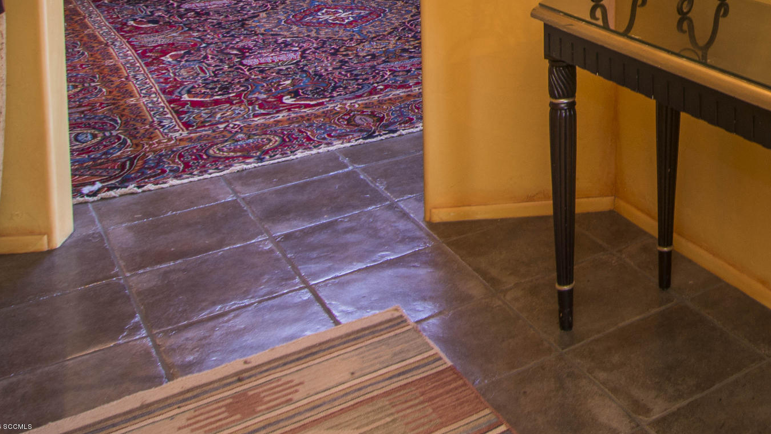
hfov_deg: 39.9
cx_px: 835
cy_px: -110
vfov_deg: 25.0
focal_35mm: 42
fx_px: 859
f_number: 7.1
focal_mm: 12
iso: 100
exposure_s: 1.3
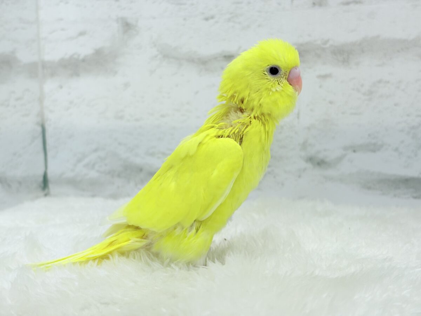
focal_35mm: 52
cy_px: 158
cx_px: 210
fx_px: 632
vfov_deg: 28.0
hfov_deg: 36.8
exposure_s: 1/100
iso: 50
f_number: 1.6
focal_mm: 5.96
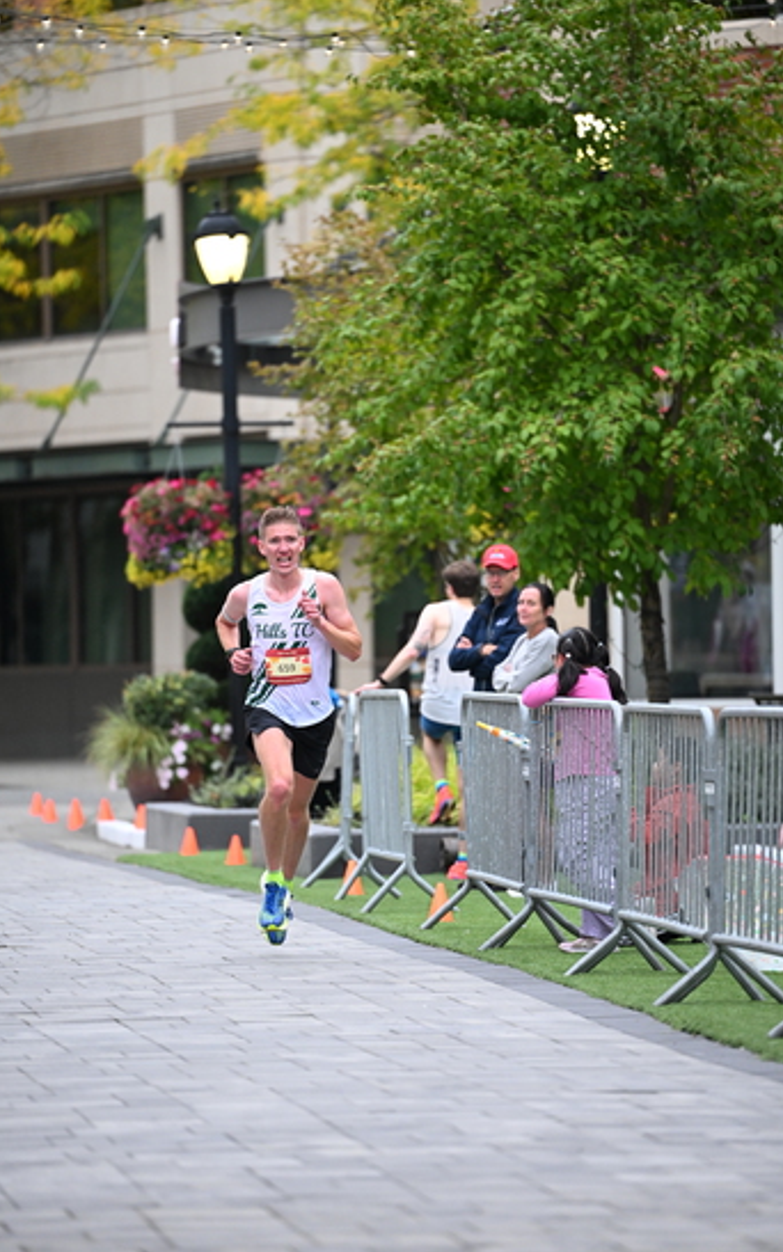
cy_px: 627
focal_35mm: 205
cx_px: 393
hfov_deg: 6.4
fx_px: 6997
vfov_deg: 10.2
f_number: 2.8
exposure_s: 1/800
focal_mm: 200
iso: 1600
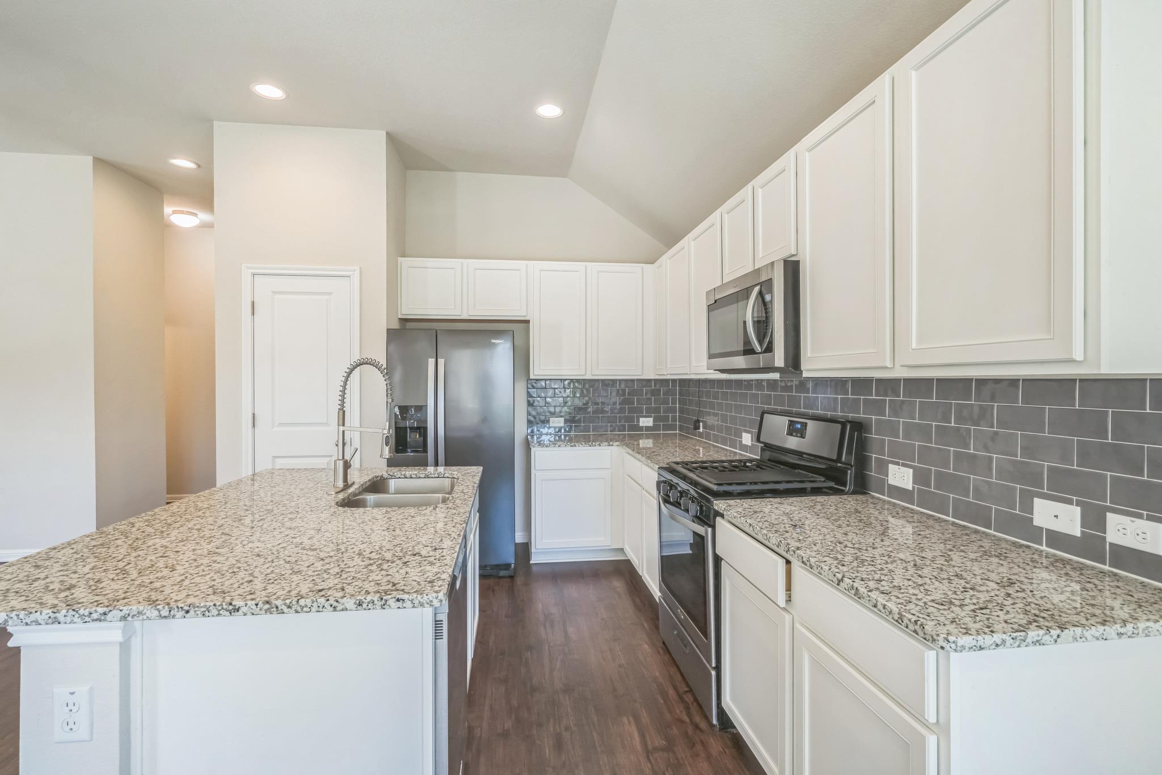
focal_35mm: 16
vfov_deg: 73.7
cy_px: 388
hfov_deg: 96.7
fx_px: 516
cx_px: 581
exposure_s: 1/50
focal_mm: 16
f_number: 10
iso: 1250
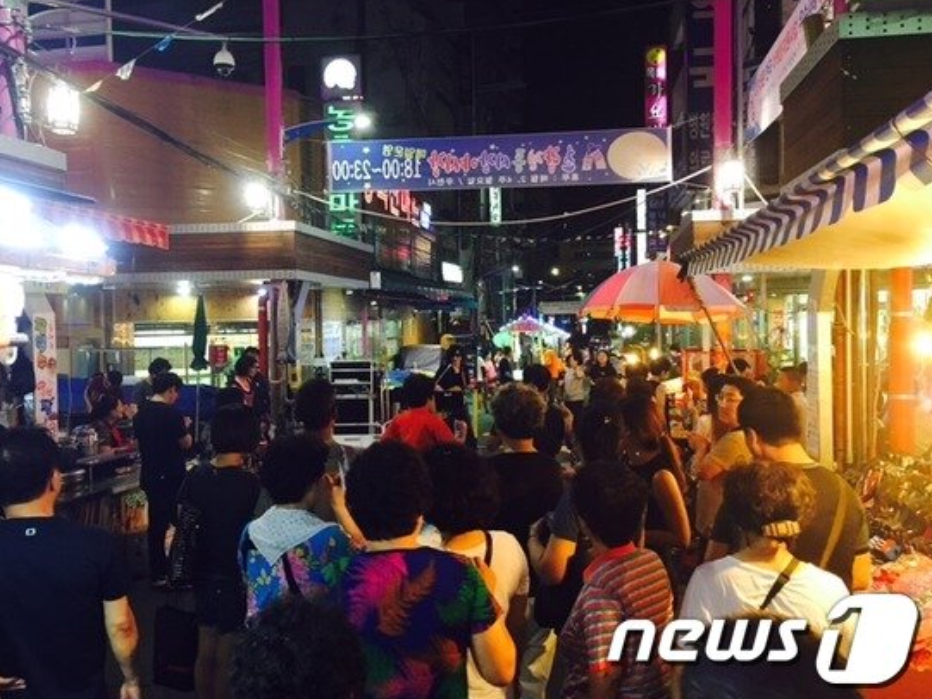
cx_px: 455
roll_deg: +0.9
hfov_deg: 59.9
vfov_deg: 46.8
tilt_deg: -0.7
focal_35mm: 30
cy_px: 346
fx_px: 808
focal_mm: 4.15
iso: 160
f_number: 2.2
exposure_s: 1/30
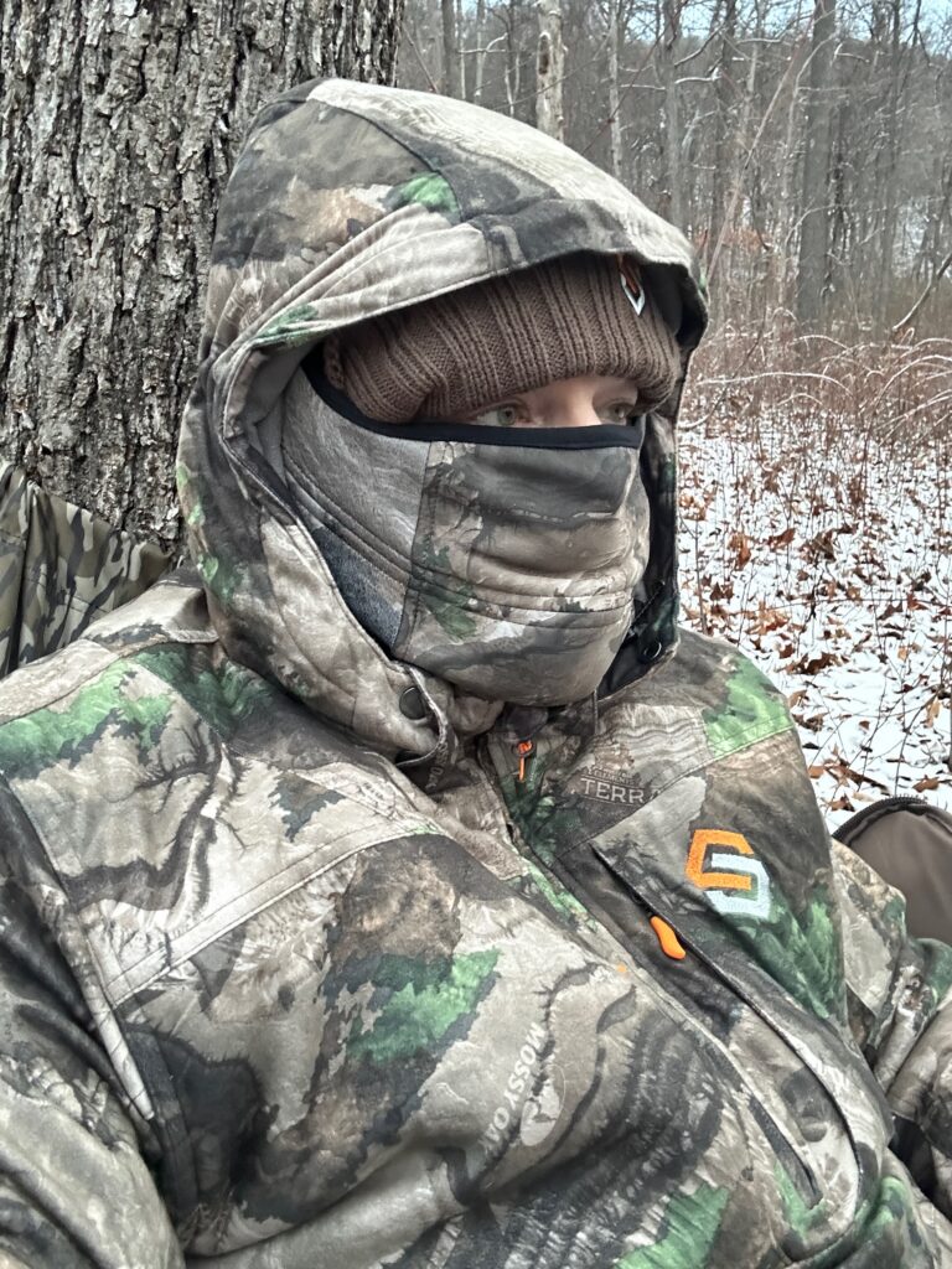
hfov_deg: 46.8
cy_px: 634
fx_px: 1100
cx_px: 476
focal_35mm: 30
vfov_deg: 60.0
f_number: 1.9
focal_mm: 2.69
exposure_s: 1/60
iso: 320
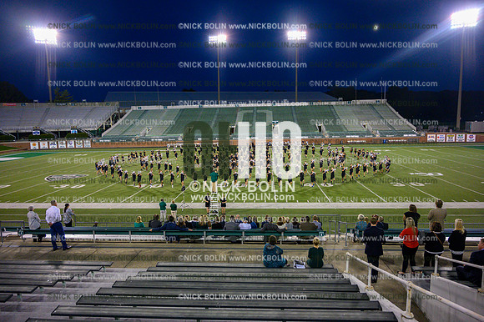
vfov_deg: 52.1
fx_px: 329
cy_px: 161
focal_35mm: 24
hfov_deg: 72.6
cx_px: 242
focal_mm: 24.5
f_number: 4
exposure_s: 1/1000
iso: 4000
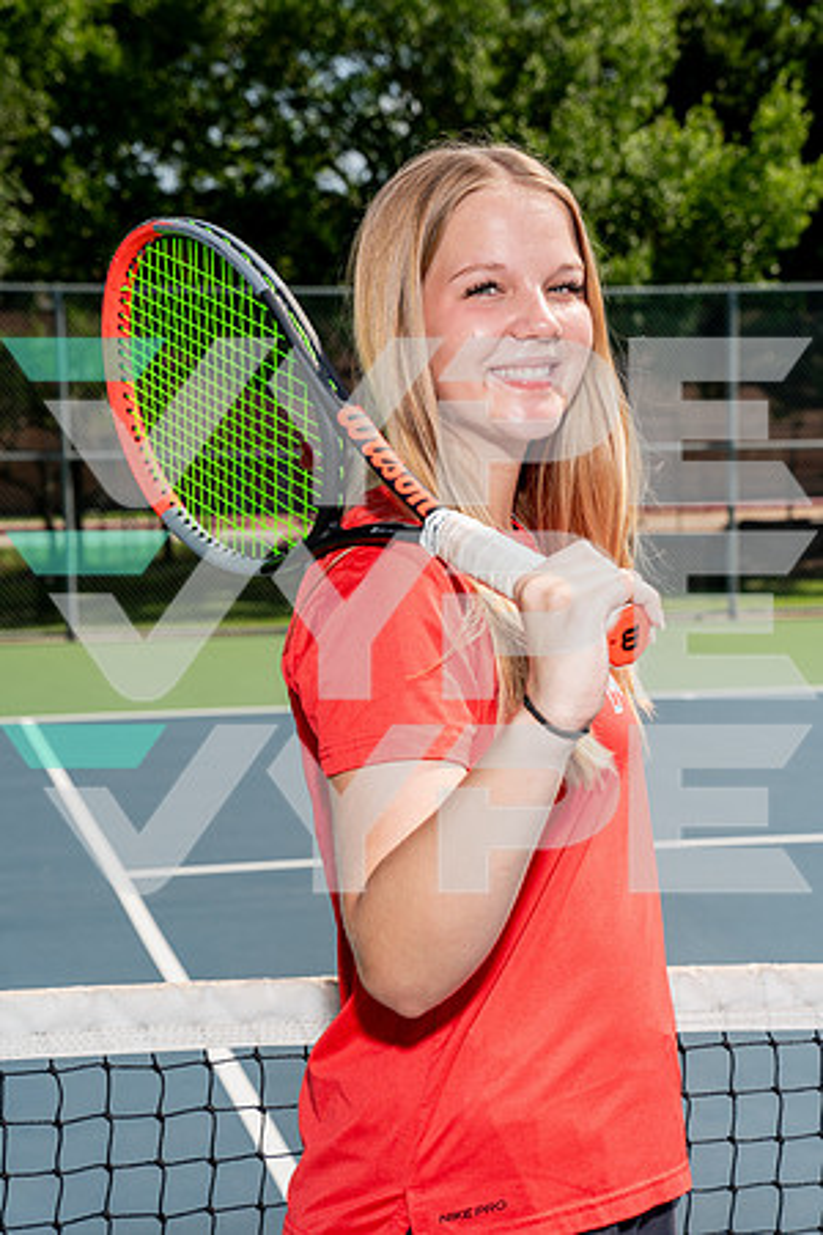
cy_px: 618
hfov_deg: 19.5
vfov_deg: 28.8
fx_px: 2400
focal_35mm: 70
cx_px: 412
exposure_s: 1/250
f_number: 8
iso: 100
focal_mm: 70
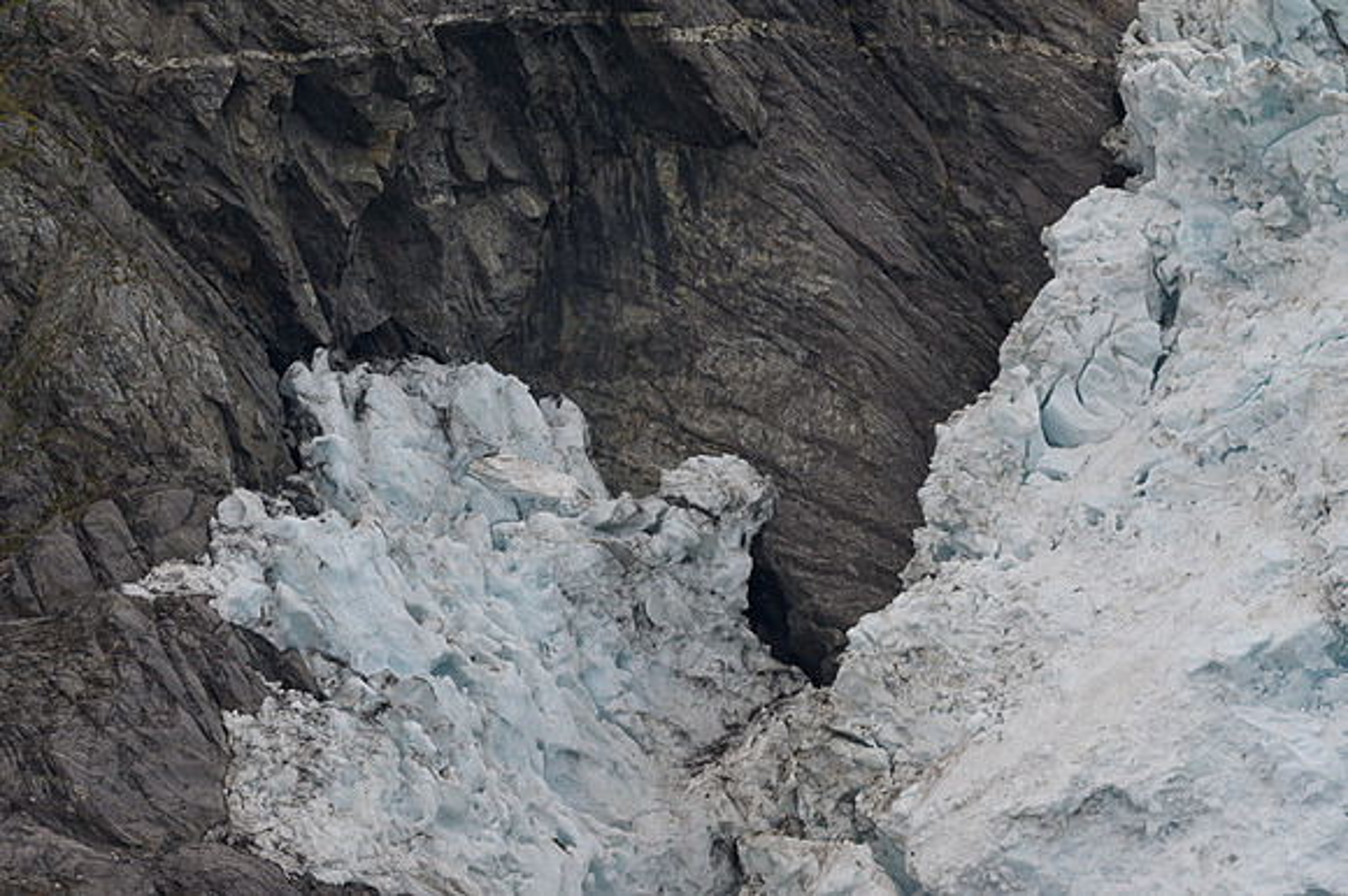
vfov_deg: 3.2
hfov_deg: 4.8
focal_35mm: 428
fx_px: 16026
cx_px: 626
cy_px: 416
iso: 800
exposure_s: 1/2000
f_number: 10
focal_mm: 400
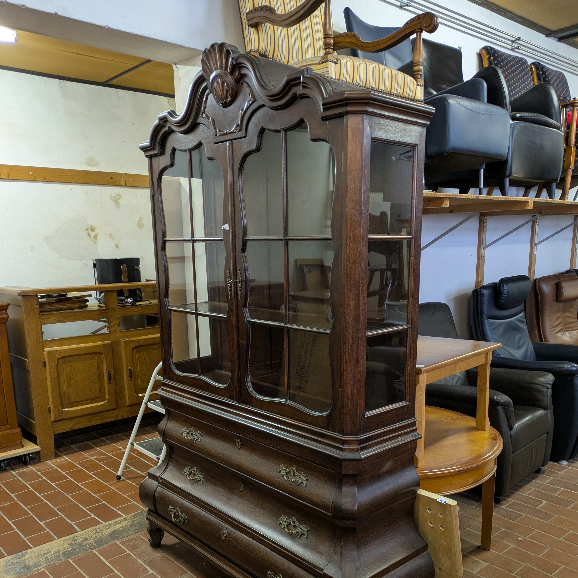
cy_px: 363
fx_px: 567
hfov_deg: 54.0
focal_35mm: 30
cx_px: 289
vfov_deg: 53.4
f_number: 1.89
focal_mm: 5.43
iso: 267
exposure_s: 1/33.3
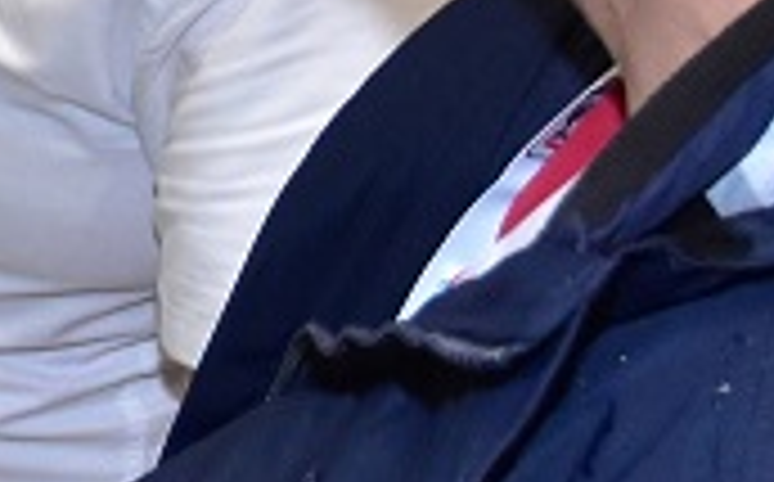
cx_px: -639
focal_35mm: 187
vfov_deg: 6.8
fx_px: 3939
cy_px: -351
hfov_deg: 10.5
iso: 1600
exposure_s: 1/50
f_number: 5
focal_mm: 21
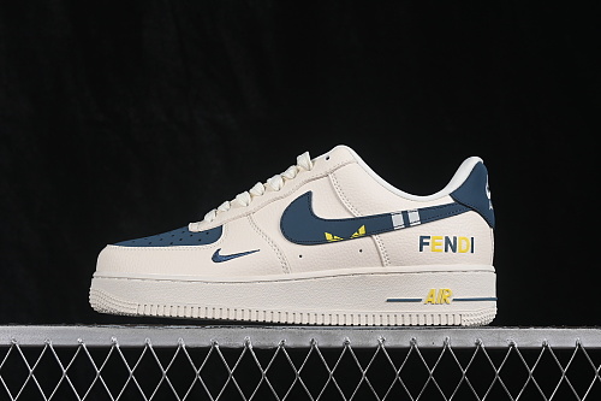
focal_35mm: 75
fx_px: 1252
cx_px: 300
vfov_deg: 18.2
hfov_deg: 27.0
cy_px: 200
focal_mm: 50
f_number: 8
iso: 160
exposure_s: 1/80
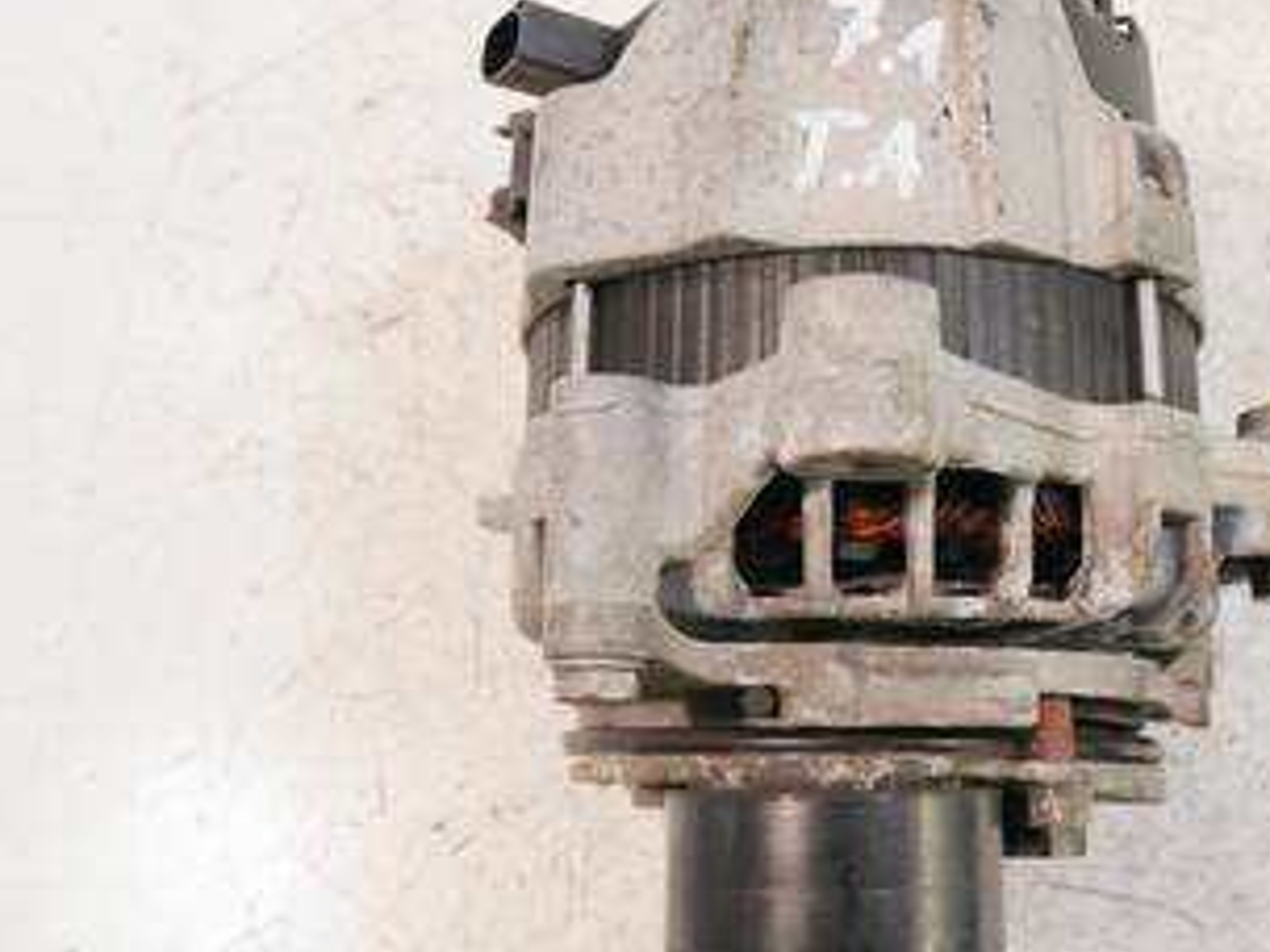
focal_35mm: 41
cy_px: 372
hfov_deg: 45.0
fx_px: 1504
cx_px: 865
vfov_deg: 35.0
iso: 250
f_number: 3.6
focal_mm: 13
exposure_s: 1/60
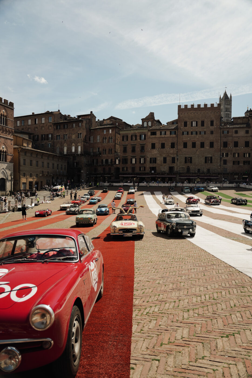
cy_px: 189
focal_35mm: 26
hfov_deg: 49.5
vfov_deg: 69.4
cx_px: 126
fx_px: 273
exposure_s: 1/640
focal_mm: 26
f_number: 4
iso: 100
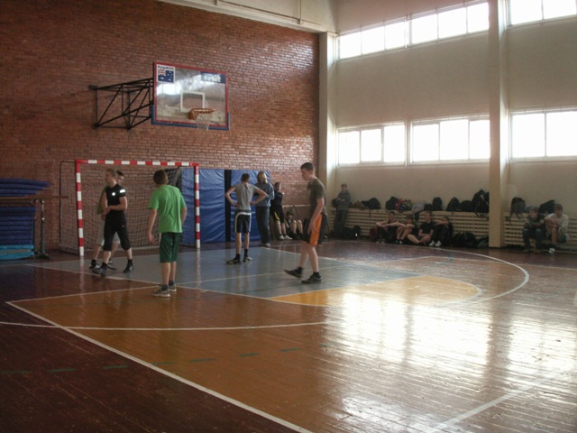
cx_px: 288
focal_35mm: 37
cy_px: 216
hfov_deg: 50.1
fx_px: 617
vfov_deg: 38.7
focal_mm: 7.7
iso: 160
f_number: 3.5
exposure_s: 1/40
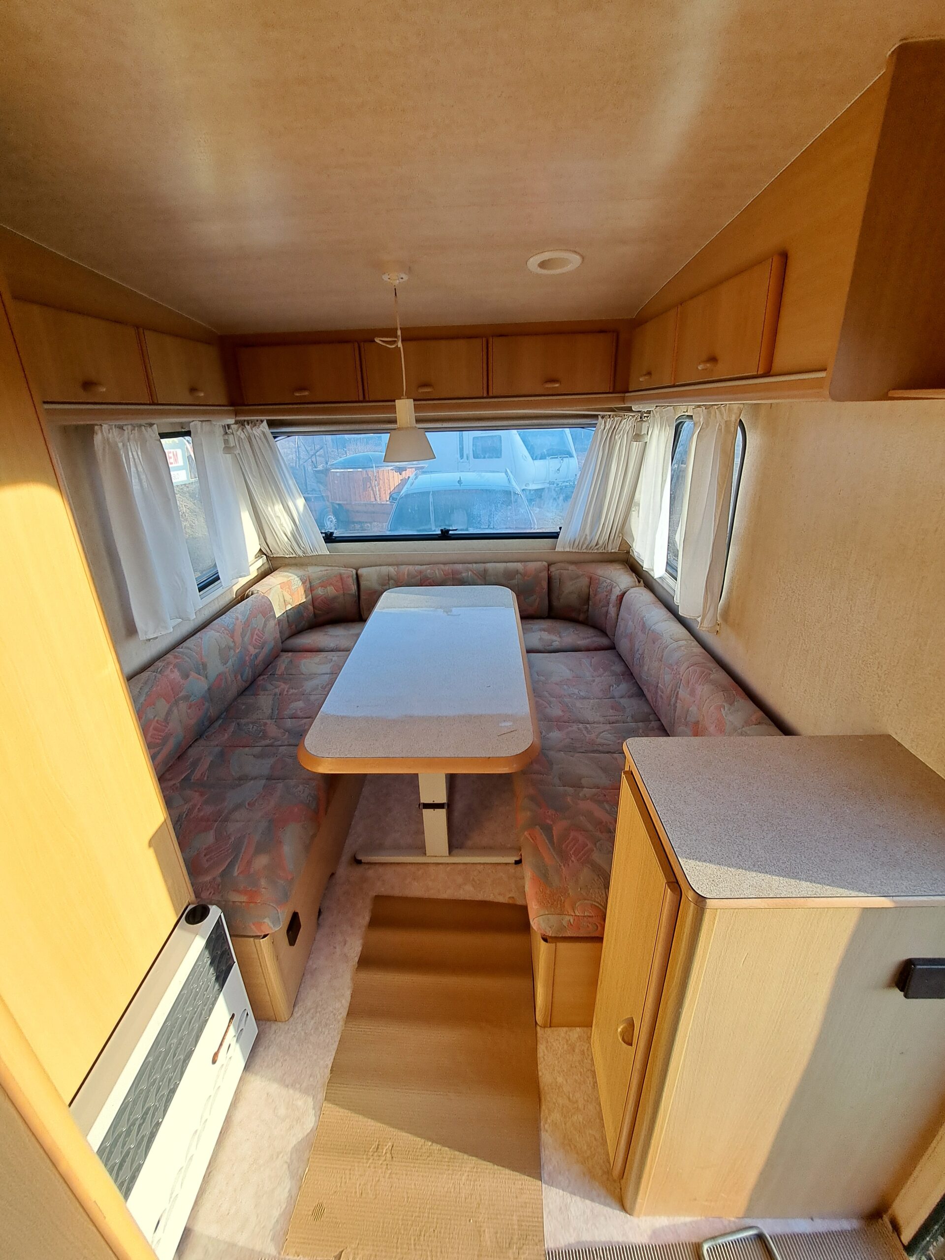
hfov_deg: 89.9
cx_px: 472
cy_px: 630
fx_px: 473
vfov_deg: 106.2
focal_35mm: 13
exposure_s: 1/130
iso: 50
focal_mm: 1.74
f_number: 2.2
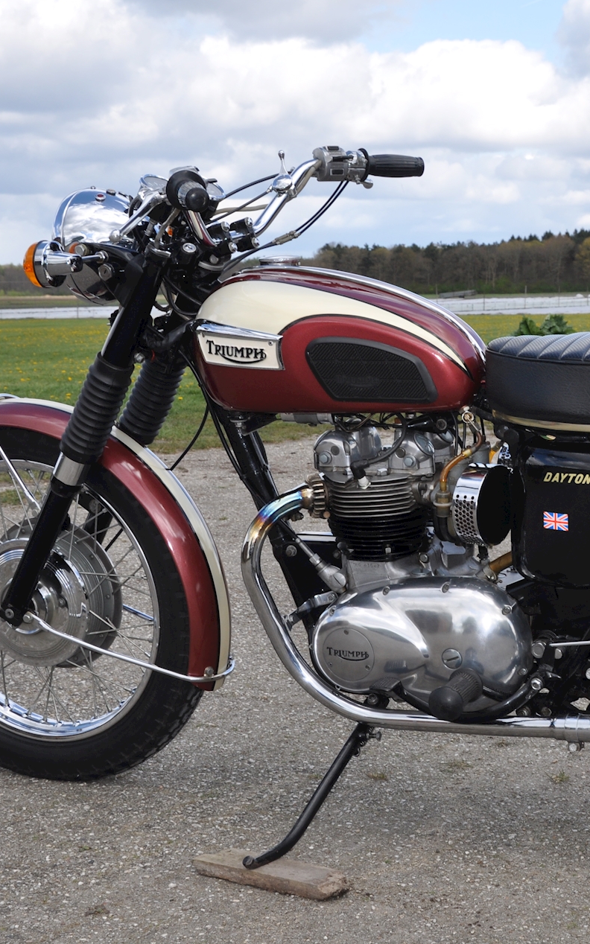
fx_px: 1905
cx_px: 495
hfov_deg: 17.4
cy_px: 471
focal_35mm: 74
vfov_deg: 27.9
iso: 200
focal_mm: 32
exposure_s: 1/200
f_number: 11
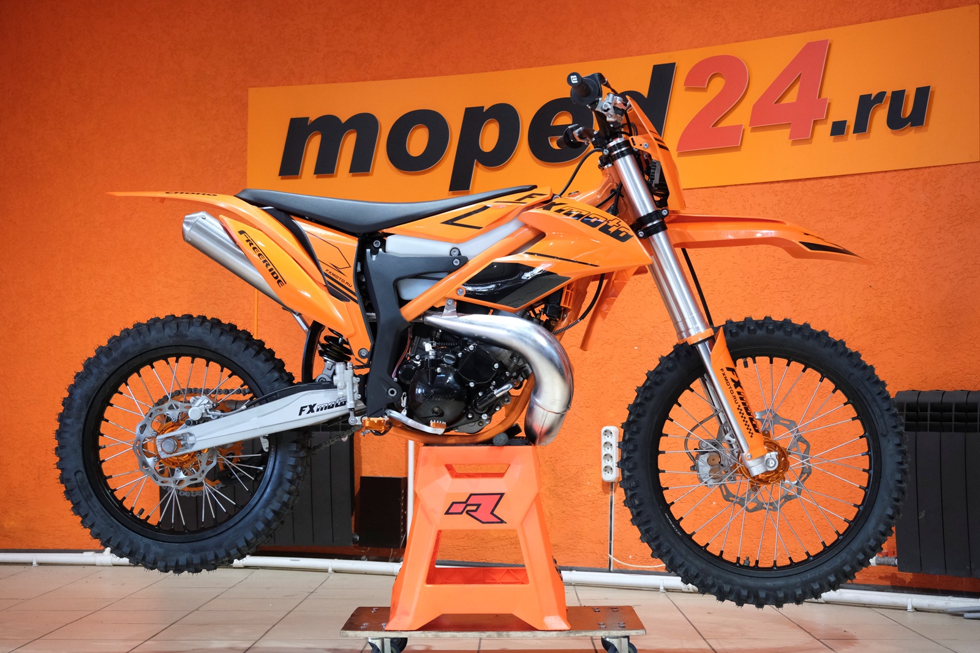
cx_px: 490
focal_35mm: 54
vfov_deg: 25.1
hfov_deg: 36.9
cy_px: 326
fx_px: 1470
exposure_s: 1/100
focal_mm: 35.8
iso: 2000
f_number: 4
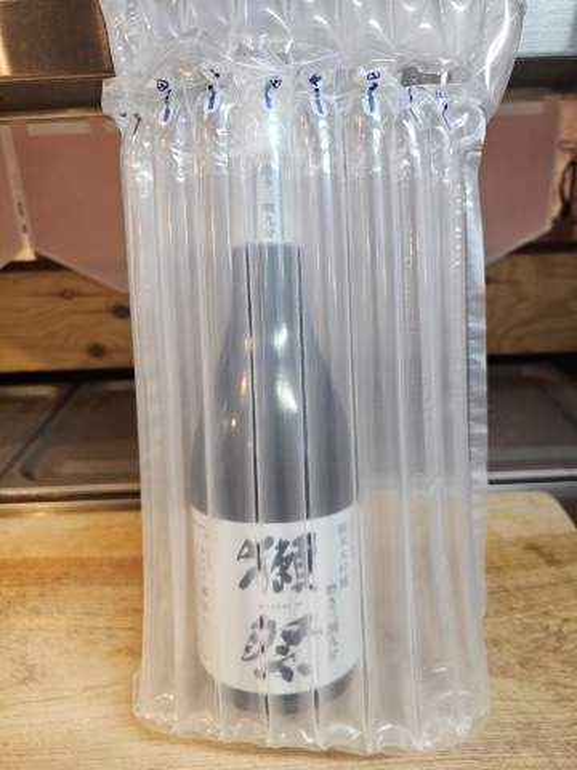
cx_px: 288
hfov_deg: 58.9
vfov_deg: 73.9
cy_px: 385
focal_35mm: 23
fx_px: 511
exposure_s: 1/120
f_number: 1.7
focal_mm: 6.3
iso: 1000
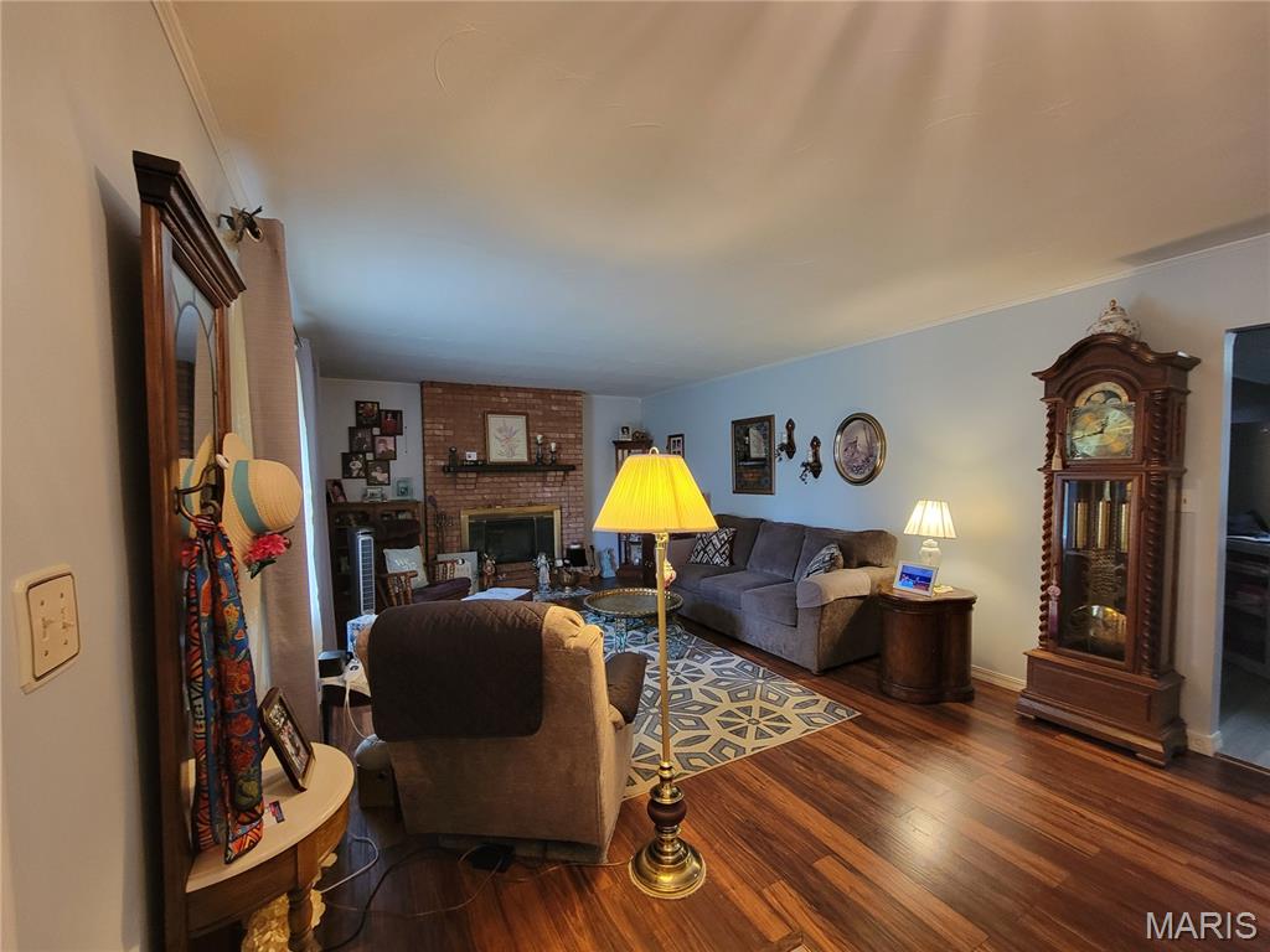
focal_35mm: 13
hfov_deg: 106.2
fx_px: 477
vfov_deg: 89.9
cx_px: 635
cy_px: 476
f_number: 2.2
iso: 320
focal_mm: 2.2
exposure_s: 1/40
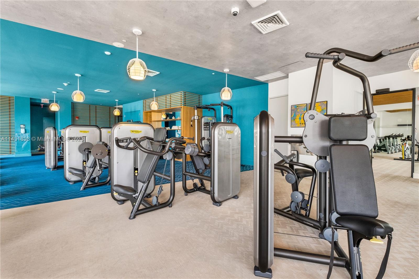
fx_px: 175
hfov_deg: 100.4
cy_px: 140
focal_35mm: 15
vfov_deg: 77.3
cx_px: 210
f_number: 8
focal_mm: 10
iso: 800
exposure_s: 1/8
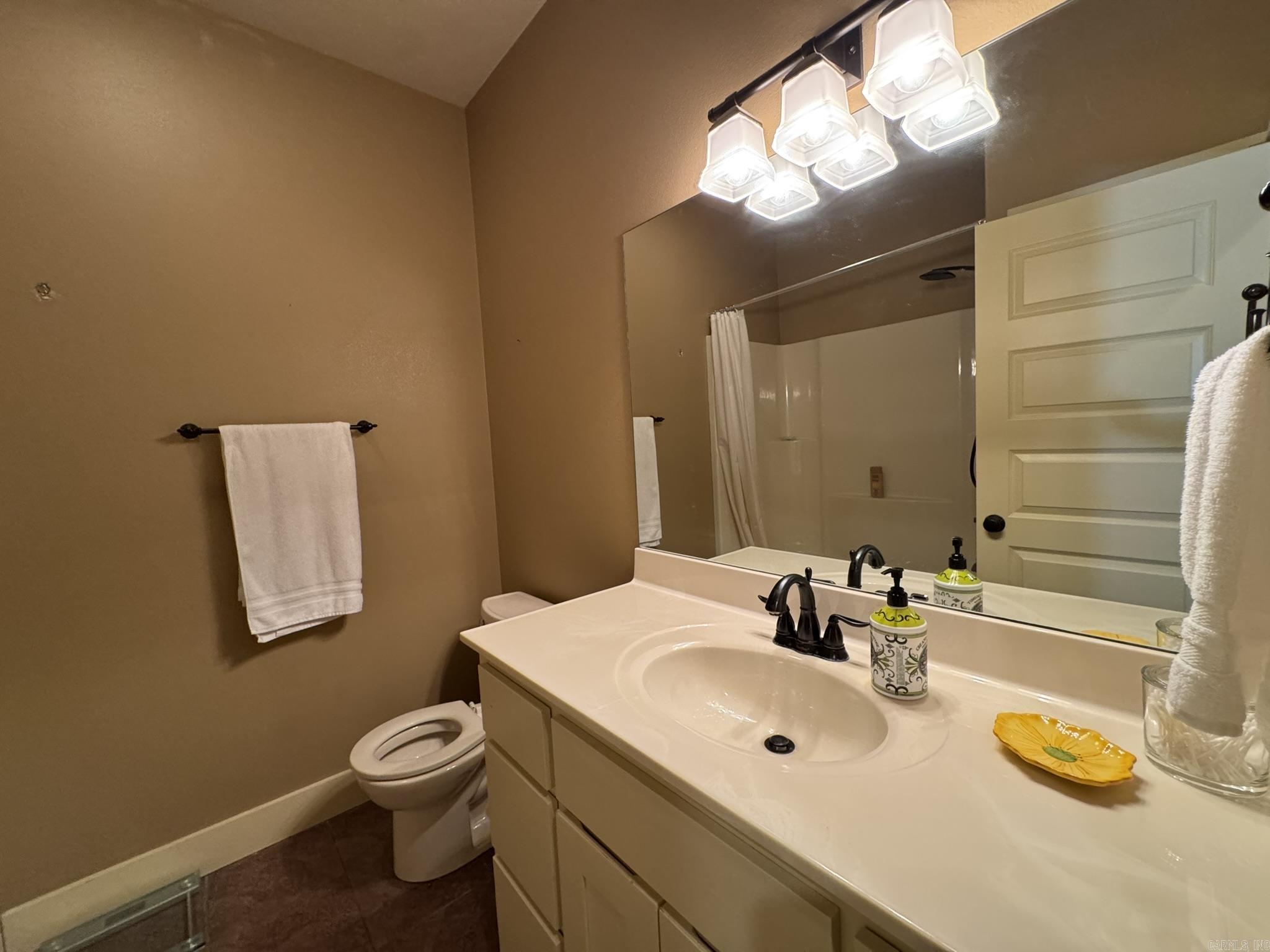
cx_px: 635
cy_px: 476
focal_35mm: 14
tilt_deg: -3.6
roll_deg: +3.0
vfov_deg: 85.7
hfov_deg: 102.1
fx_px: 514
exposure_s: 1/60
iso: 400
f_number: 2.2
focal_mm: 2.22
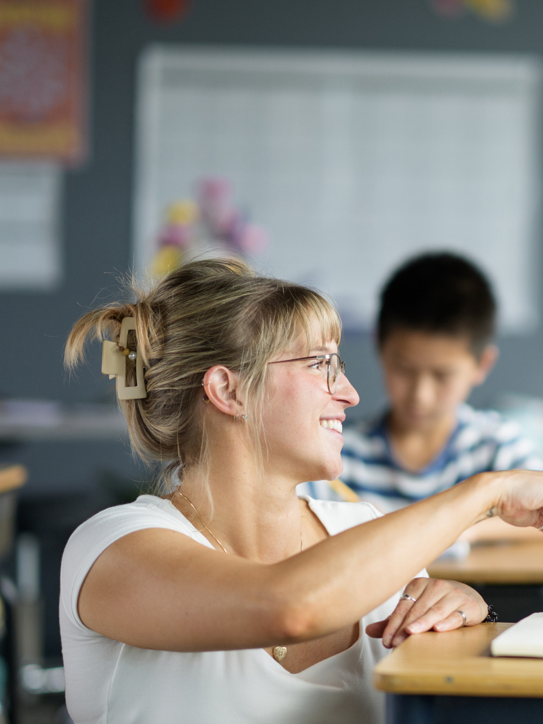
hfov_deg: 8.9
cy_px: 379
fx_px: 3472
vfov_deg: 11.9
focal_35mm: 166
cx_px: 585
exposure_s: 1/500
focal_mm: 85
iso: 200
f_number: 1.4
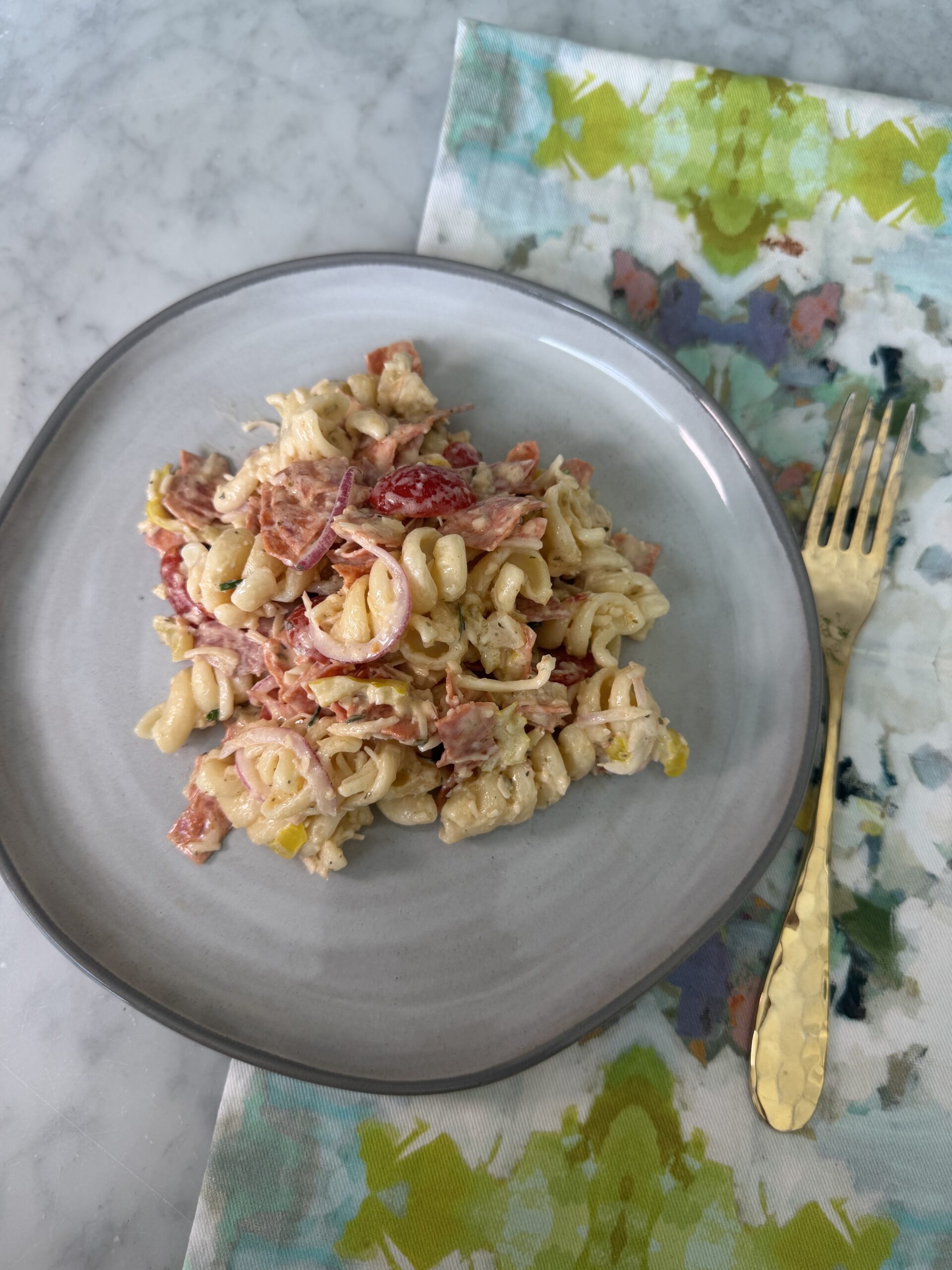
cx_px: 476
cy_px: 635
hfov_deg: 56.8
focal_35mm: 24
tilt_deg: -75.4
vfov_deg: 71.6
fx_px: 880
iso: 80
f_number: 1.78
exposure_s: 1/289
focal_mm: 6.76
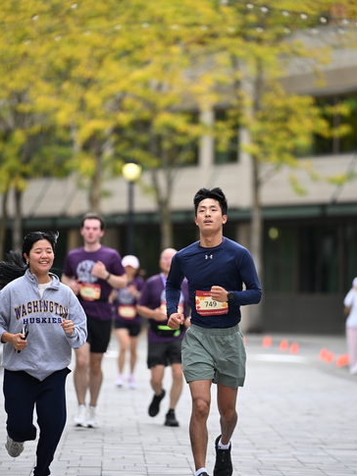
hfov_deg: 6.8
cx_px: 179
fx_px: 2996
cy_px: 246
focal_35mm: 218
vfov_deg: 9.1
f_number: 2.8
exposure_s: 1/2000
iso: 640
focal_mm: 200
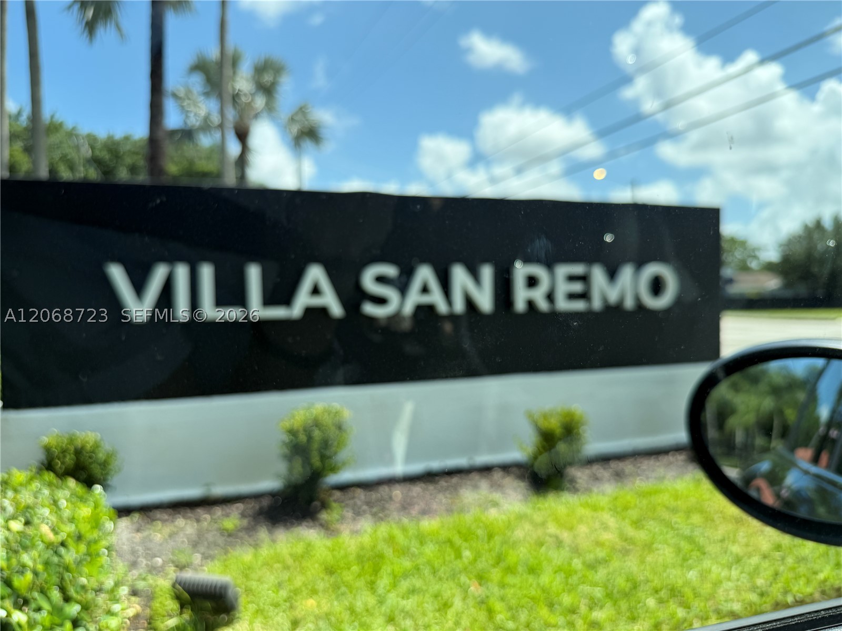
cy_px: 316
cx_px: 421
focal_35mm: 24
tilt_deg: -0.7
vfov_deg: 56.8
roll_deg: +0.6
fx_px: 584
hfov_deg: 71.6
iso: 80
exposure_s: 1/2703
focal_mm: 6.76
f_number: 1.78
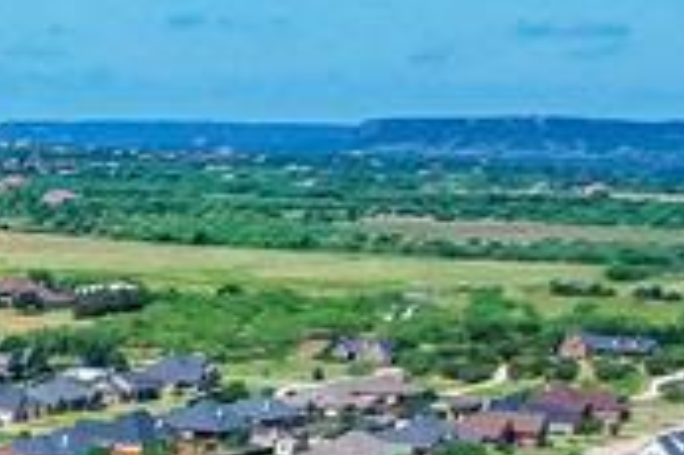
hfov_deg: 13.0
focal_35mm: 130
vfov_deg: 9.5
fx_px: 2468
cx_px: -811
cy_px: 1056
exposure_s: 1/2000
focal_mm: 8.38
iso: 100
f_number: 2.8
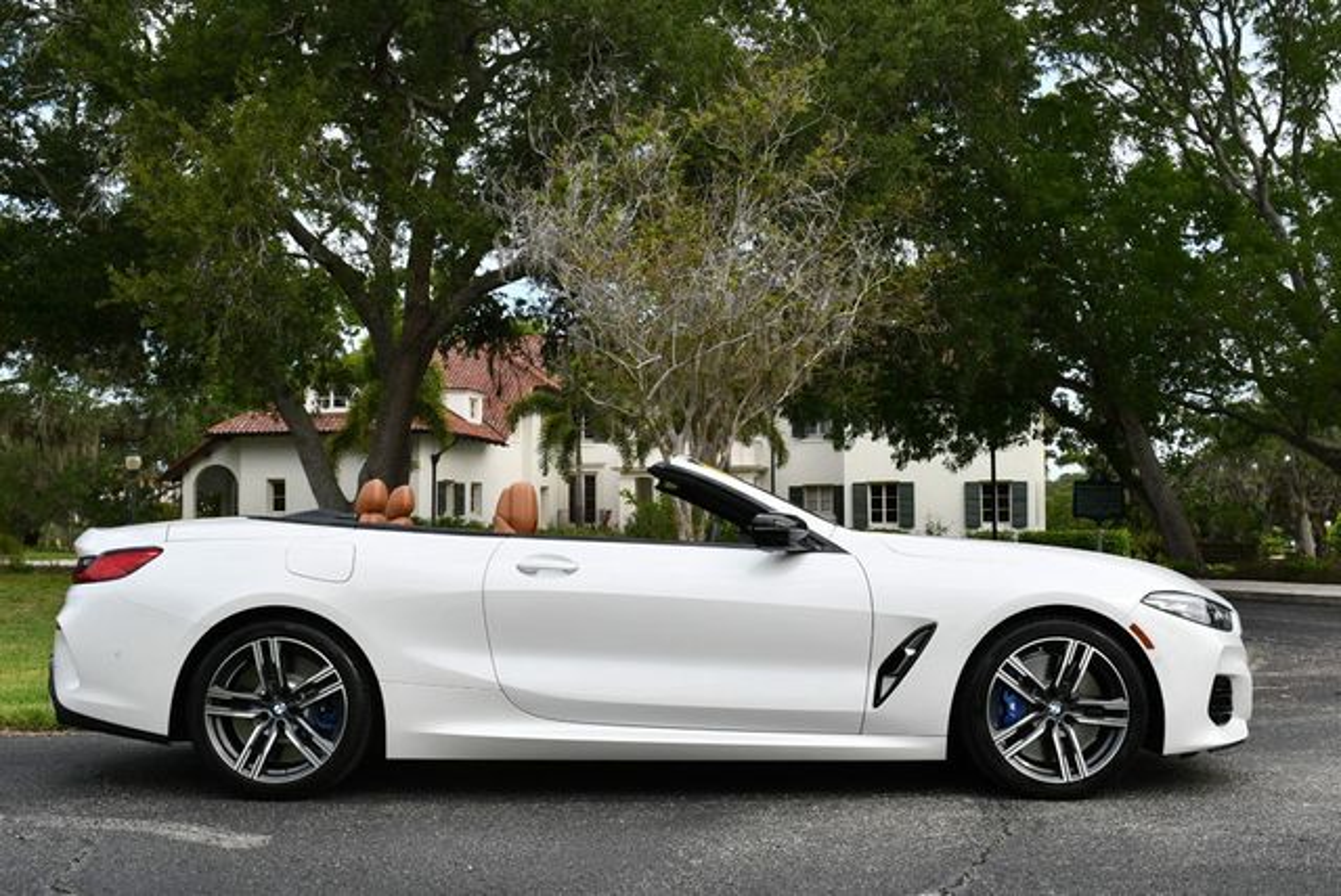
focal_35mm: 40
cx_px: 670
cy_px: 448
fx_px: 1491
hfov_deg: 48.4
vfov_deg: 33.5
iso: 160
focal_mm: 20
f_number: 8
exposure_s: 1/250
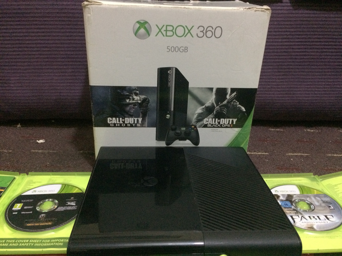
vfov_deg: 48.2
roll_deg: -2.3
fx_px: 287
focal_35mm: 29
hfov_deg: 61.7
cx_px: 171
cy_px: 128
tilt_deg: -23.6
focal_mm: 4.15
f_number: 2.2
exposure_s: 1/15
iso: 400
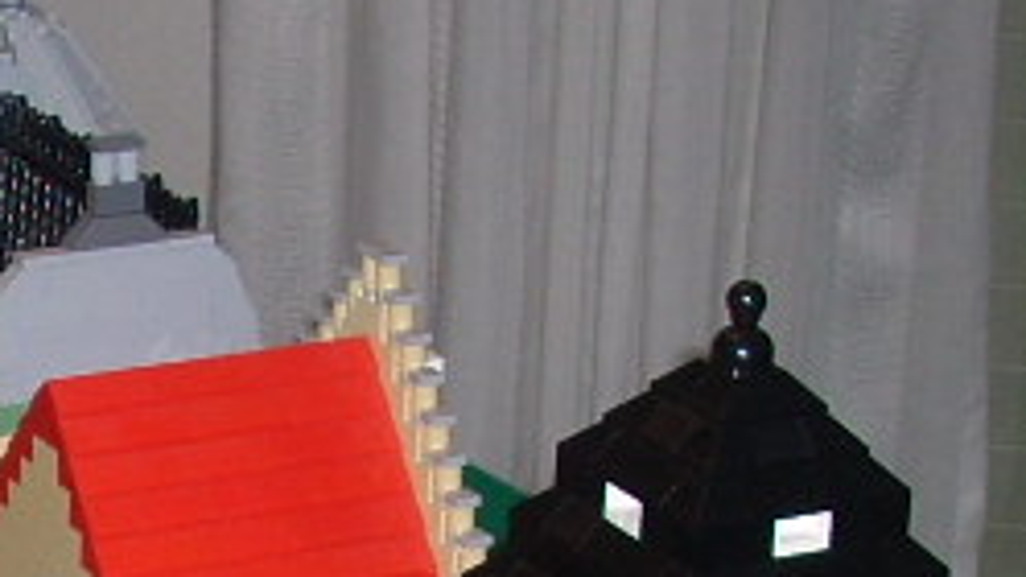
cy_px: 882
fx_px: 4516
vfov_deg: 7.2
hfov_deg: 12.7
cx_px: -198
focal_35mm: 166
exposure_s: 1/60
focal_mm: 6.2
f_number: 2.8
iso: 64
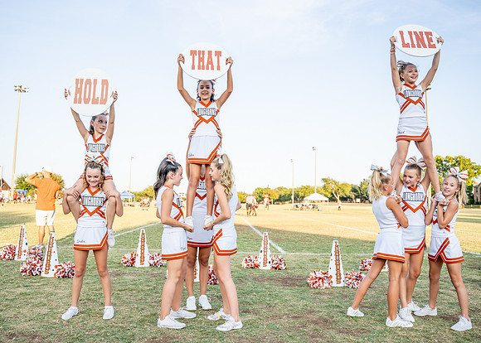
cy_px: 171
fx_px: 407
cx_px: 210
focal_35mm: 30
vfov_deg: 45.7
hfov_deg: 60.9
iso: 200
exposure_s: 1/1250
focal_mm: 24
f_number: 2.8
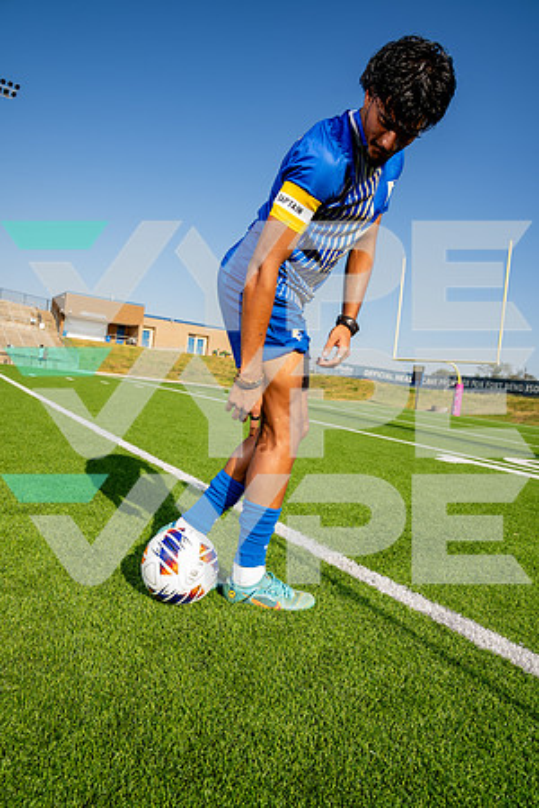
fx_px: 539
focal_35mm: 24
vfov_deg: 73.7
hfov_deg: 53.1
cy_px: 404
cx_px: 270
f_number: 7.1
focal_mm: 24
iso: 50
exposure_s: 1/125
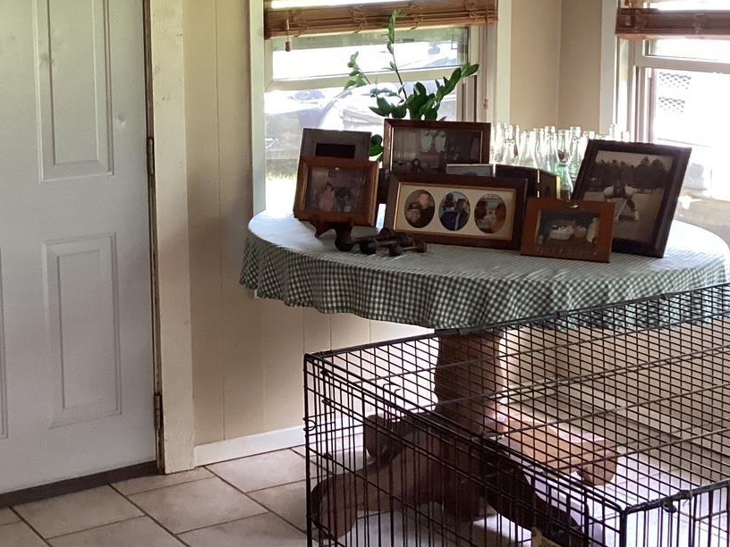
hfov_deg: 30.6
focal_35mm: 62
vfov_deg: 23.4
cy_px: 127
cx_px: 169
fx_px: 1307
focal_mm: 3.3
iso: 250
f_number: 2.4
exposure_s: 1/60
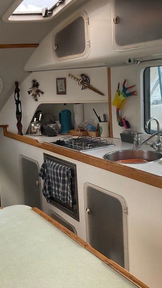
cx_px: 69
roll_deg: +4.4
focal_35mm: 43
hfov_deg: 27.7
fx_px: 328
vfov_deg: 47.3
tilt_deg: -10.4
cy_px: 143
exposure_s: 1/120
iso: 50
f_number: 1.8
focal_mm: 3
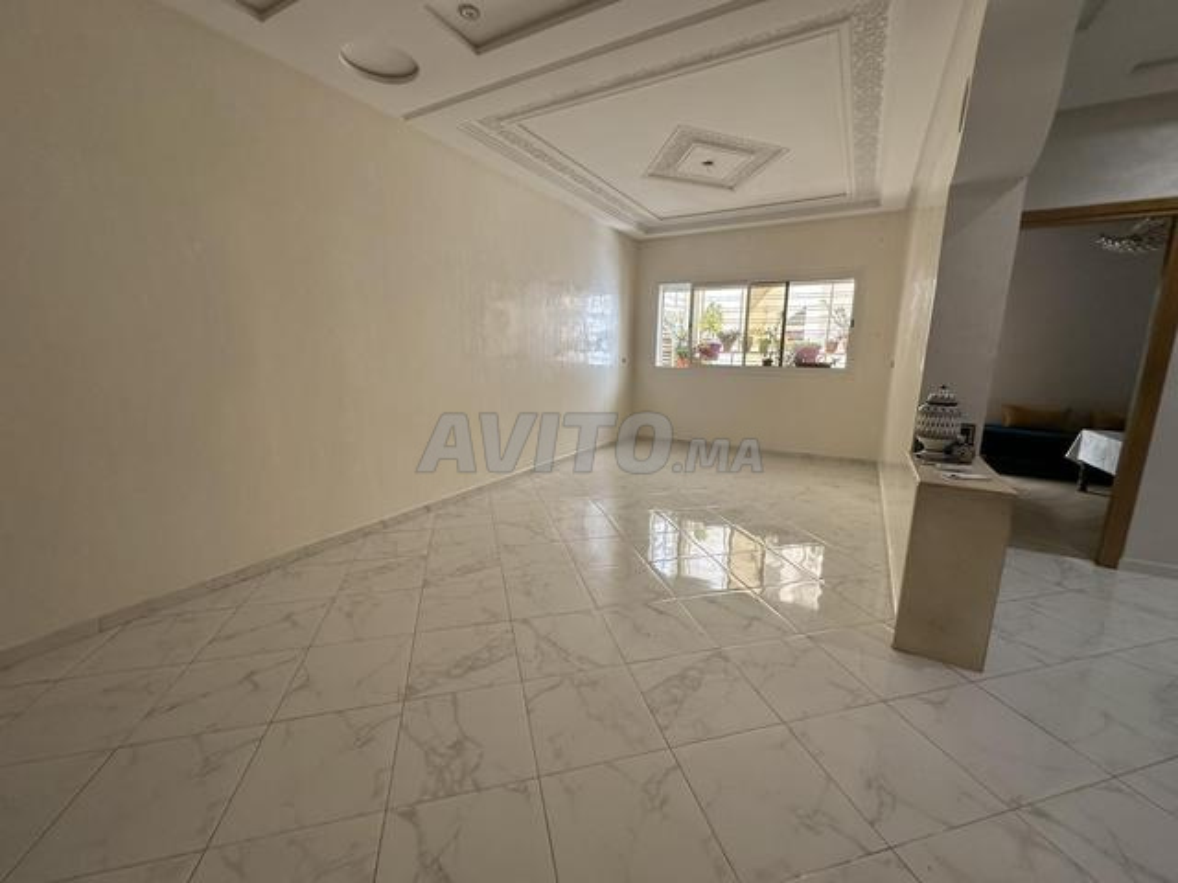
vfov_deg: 85.7
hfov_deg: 102.1
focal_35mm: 14
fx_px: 476
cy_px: 442
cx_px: 589
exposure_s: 1/99
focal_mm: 2.22
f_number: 2.2
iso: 50
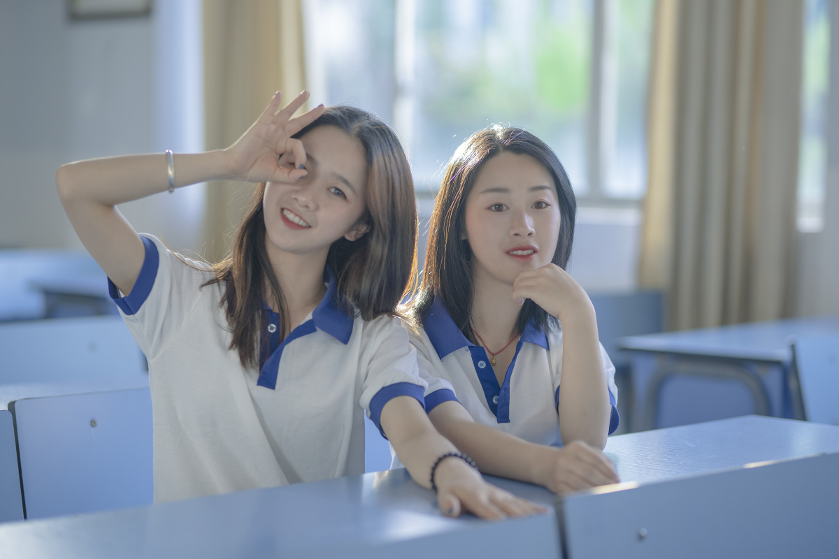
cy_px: 280
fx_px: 1981
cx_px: 420
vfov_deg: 16.1
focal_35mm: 85
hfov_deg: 23.9
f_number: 1.8
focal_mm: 85
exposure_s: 1/200
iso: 100
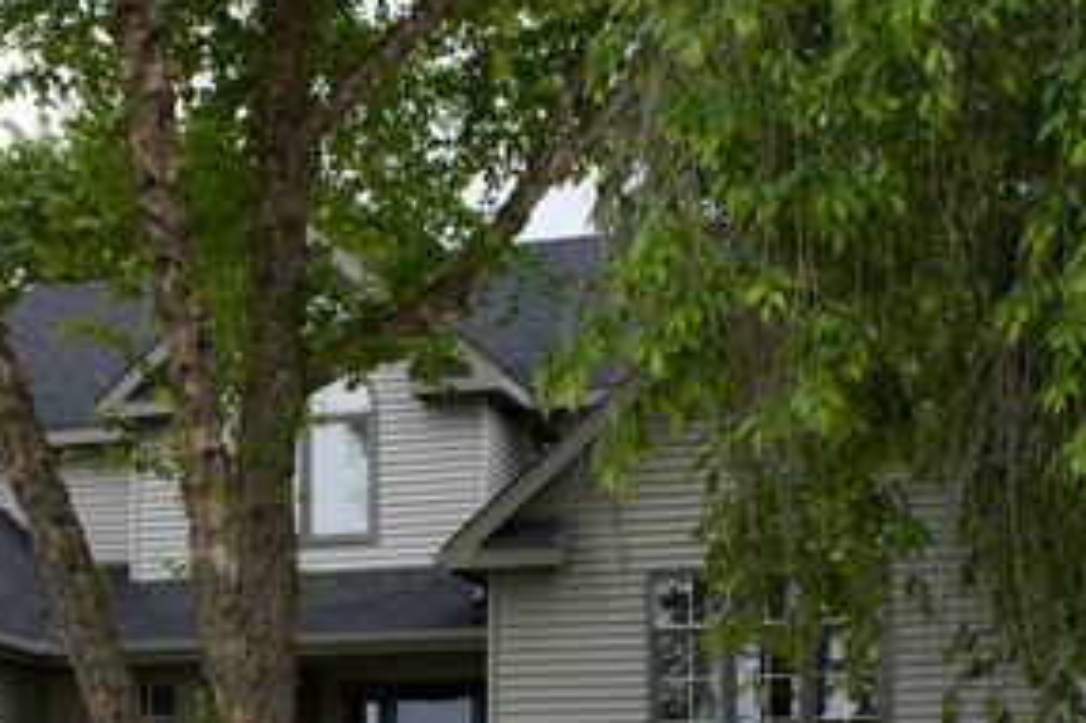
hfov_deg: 23.1
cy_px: 767
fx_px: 2623
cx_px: 216
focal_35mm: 87
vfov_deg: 15.3
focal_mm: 26
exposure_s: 1/200
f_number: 8
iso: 100
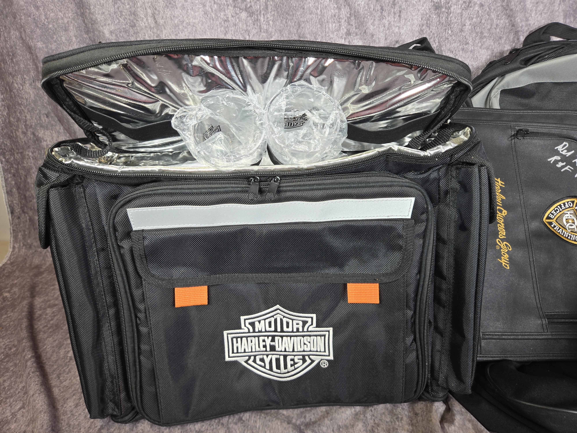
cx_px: 288
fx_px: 383
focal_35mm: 23
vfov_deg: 58.9
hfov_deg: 73.9
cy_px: 216
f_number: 1.8
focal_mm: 5.4
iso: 32
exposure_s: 1/120
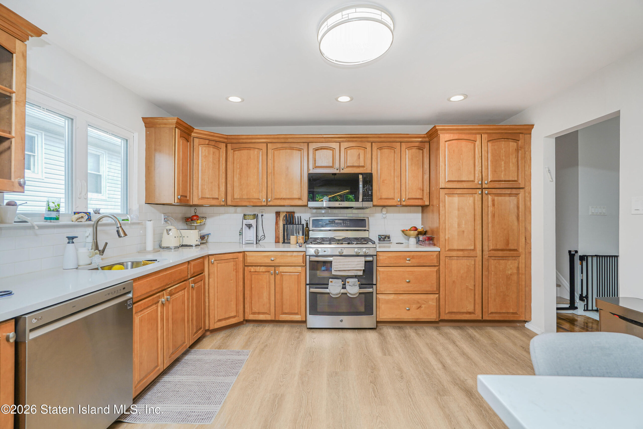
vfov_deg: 73.8
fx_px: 286
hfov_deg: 96.7
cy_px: 214
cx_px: 322
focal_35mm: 16
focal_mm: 16
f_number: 4.5
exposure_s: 1/40
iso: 64
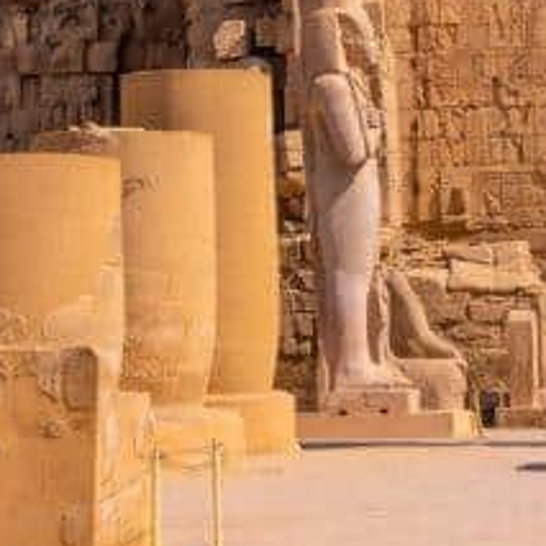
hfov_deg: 12.4
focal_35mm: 139
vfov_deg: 12.3
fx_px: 2480
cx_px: 510
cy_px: -60
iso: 200
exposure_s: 1/200
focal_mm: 34
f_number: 6.3
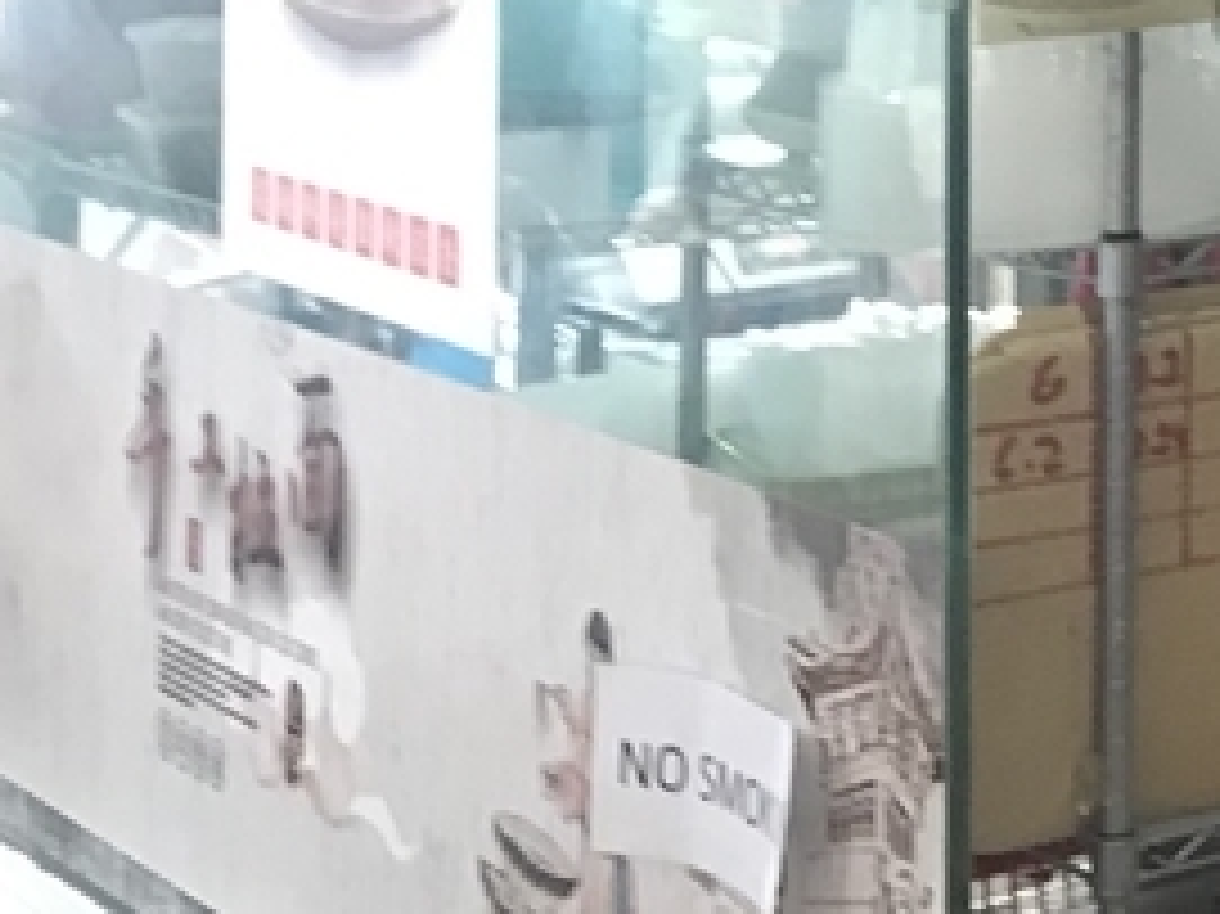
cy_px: -725
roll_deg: +0.4
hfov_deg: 13.5
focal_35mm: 124
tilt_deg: +3.2
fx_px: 4368
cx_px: 2458
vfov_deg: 11.1
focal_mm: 3.99
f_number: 1.8
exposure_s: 1/25
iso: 40
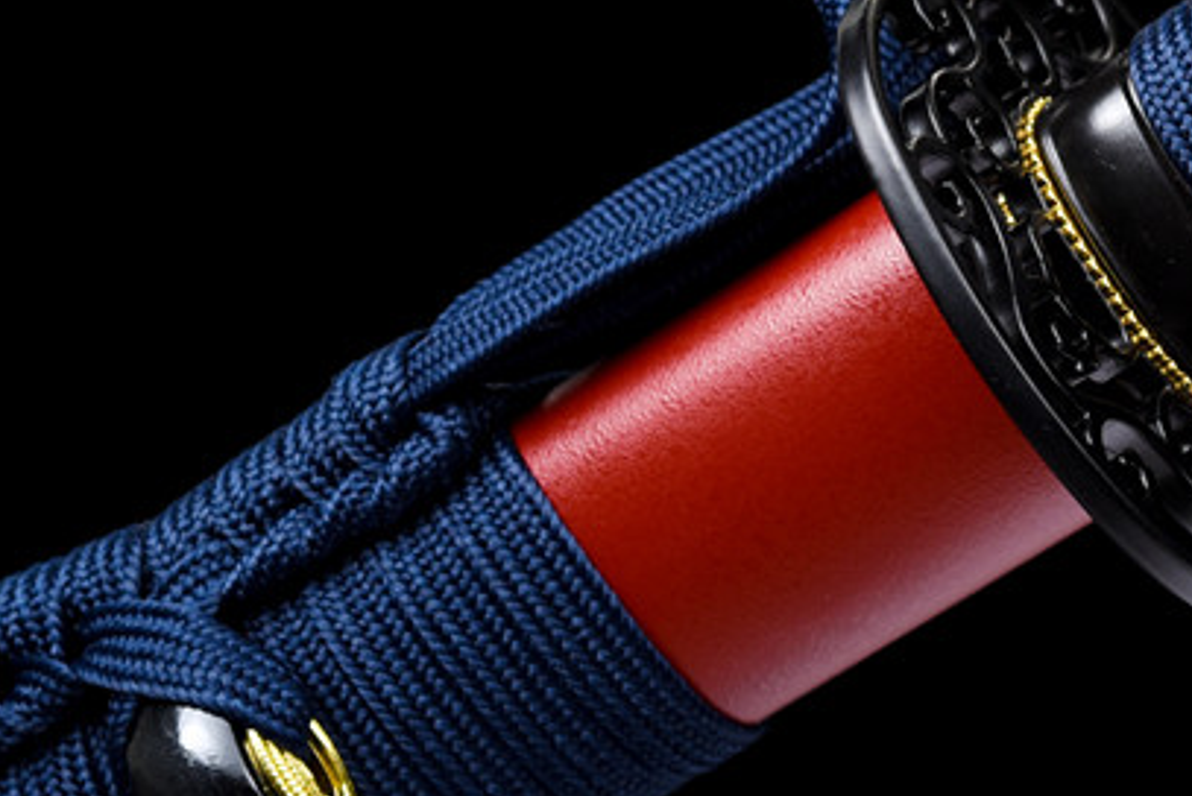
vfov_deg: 6.2
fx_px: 7323
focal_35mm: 221
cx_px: 2071
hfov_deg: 8.9
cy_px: -353
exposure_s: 1/160
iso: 100
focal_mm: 60
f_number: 7.1
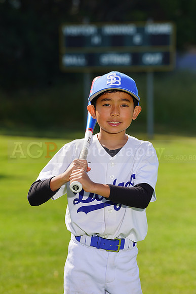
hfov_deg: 6.3
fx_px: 1779
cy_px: 147
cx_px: 98
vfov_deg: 9.4
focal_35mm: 218
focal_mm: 218
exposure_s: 1/250
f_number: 8
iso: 100
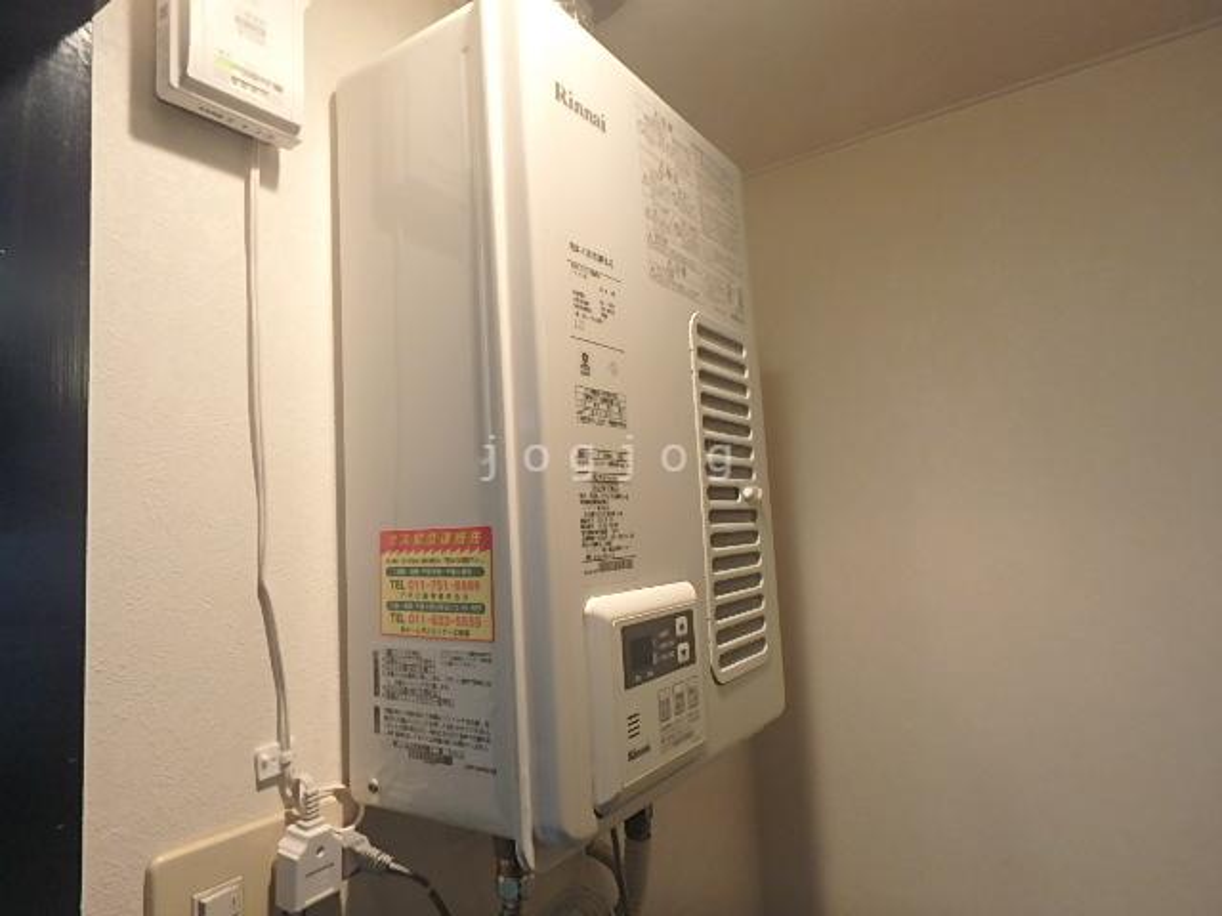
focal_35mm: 21
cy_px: 458
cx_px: 611
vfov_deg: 63.4
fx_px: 741
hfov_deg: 79.0
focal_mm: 3.7
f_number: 3.5
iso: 250
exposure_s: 1/30
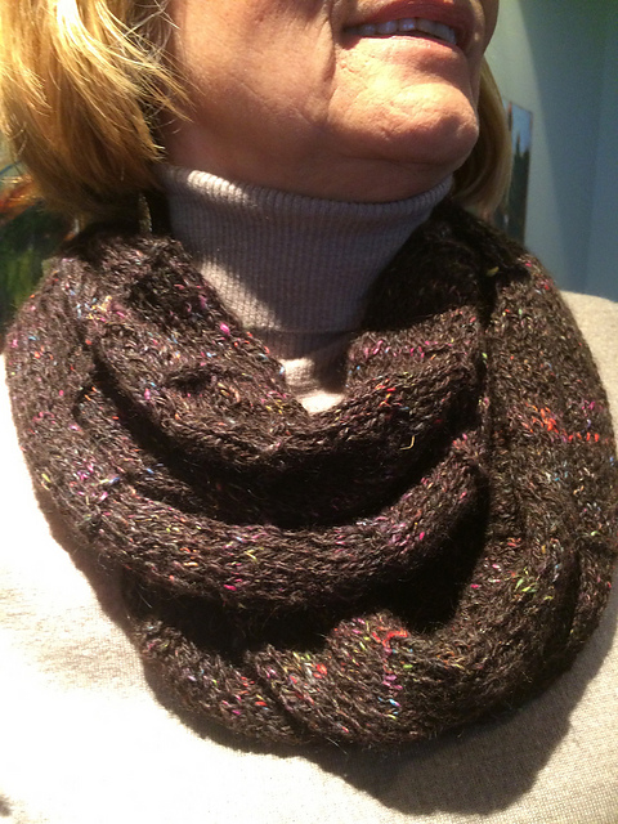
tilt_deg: -13.9
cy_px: 412
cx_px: 309
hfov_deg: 48.2
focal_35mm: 29
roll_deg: +1.6
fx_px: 690
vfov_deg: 61.7
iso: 250
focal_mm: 4.15
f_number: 2.2
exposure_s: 1/30
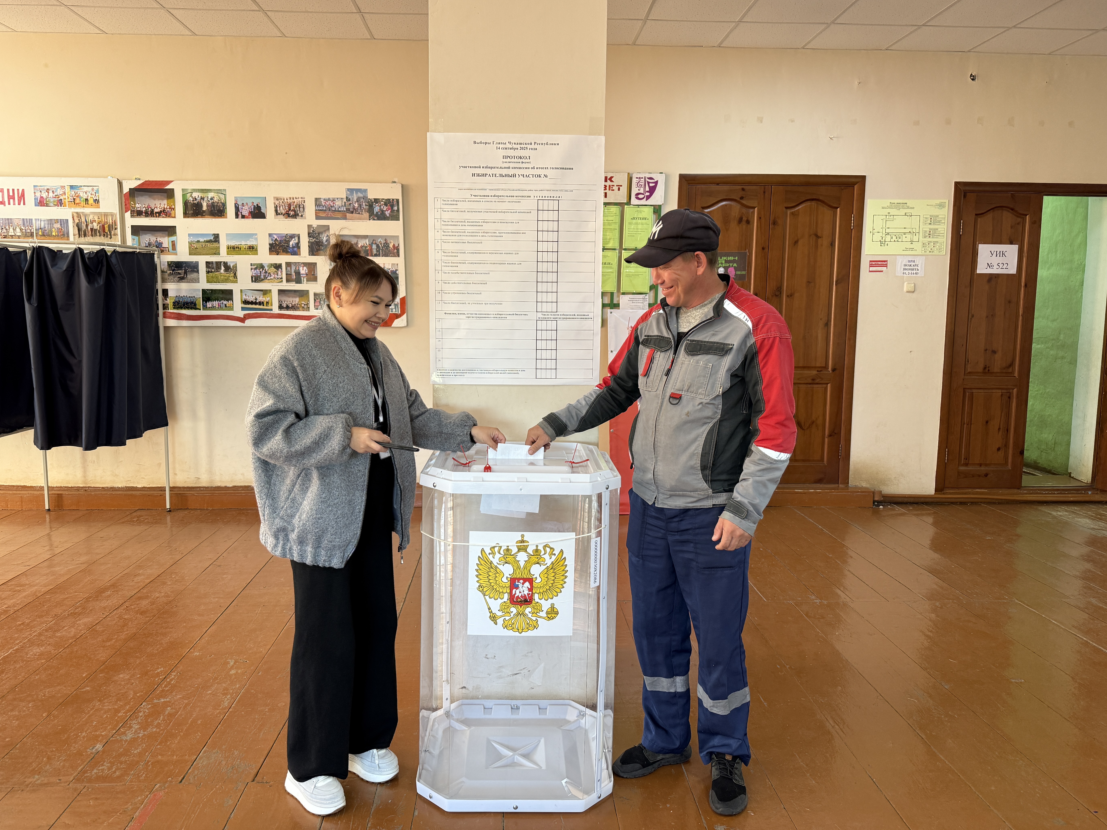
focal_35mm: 25
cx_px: 539
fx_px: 799
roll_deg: -1.0
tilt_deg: -8.8
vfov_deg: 54.9
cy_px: 399
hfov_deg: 69.4
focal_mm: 6.76
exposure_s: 1/121
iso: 160
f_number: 1.78
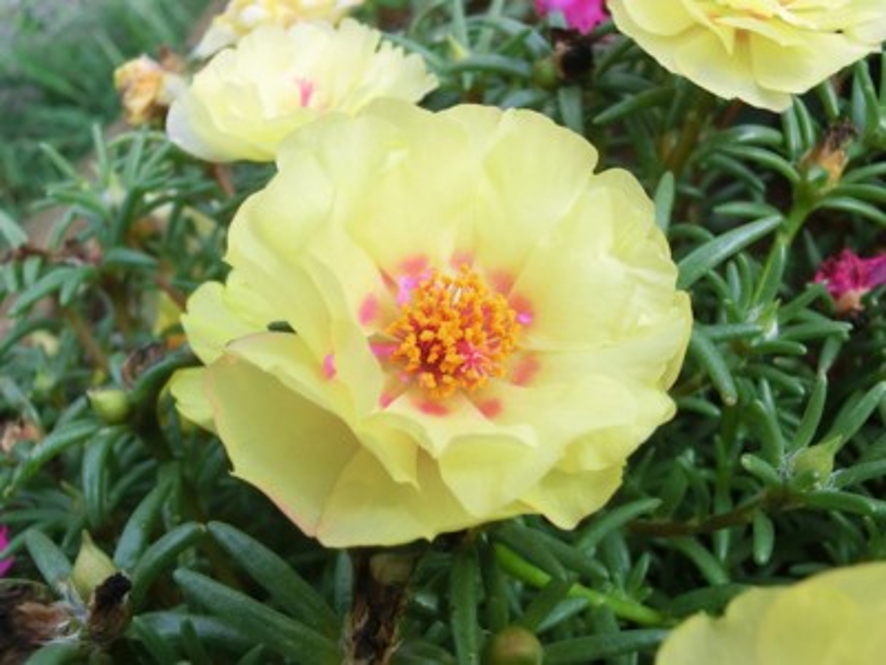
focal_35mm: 42
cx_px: 443
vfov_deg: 34.3
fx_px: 1075
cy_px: 332
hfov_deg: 44.8
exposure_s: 1/60
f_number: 10.3
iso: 100
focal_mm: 7.38
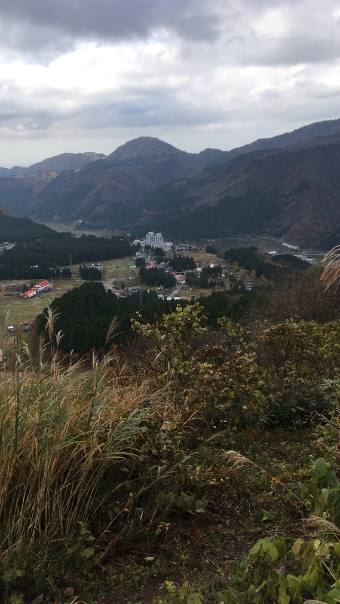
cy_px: 303
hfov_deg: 36.5
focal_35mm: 32
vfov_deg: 61.0
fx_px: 513
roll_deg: +0.5
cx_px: 131
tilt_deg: -16.8
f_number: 2.2
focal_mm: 4.15
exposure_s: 1/541
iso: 25
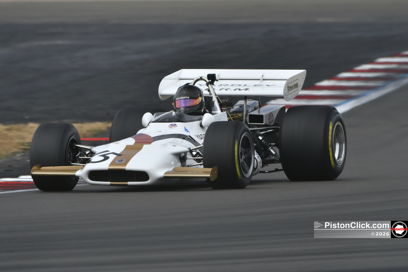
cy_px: 136
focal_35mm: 540
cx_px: 204
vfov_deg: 2.5
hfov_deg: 3.8
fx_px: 6119
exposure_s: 1/320
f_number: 5
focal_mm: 360
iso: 100
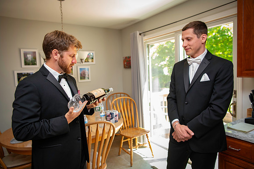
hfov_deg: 73.8
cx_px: 127
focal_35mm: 24
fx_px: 169
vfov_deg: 53.1
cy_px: 84
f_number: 2.8
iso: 640
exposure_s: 1/125
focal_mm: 24
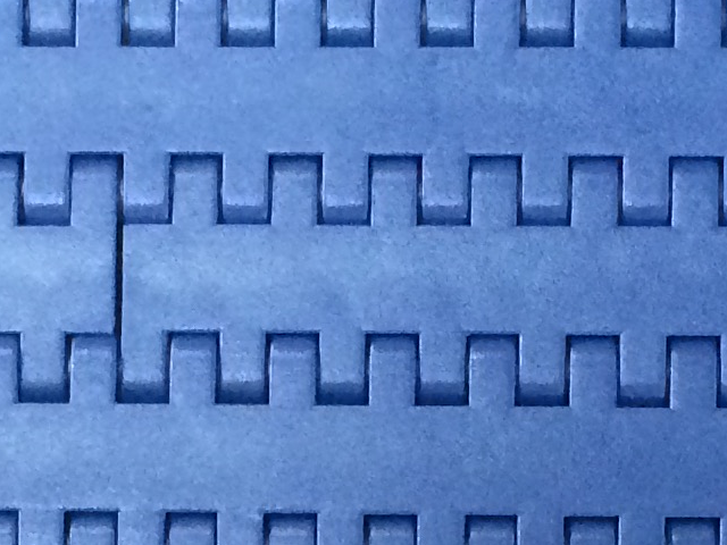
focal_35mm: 148
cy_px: 622
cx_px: 353
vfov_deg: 9.9
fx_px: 3108
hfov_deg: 13.3
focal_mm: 4.15
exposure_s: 1/33
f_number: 2.2
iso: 320
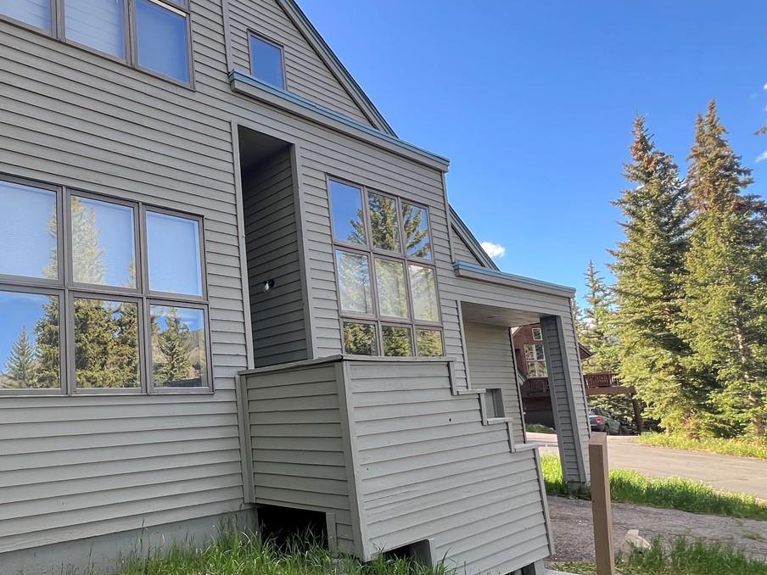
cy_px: 354
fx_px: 510
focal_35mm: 23
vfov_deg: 58.2
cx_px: 163
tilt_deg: +6.7
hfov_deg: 67.6
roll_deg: +2.6
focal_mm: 1.57
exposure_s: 1/181
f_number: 1.8
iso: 32
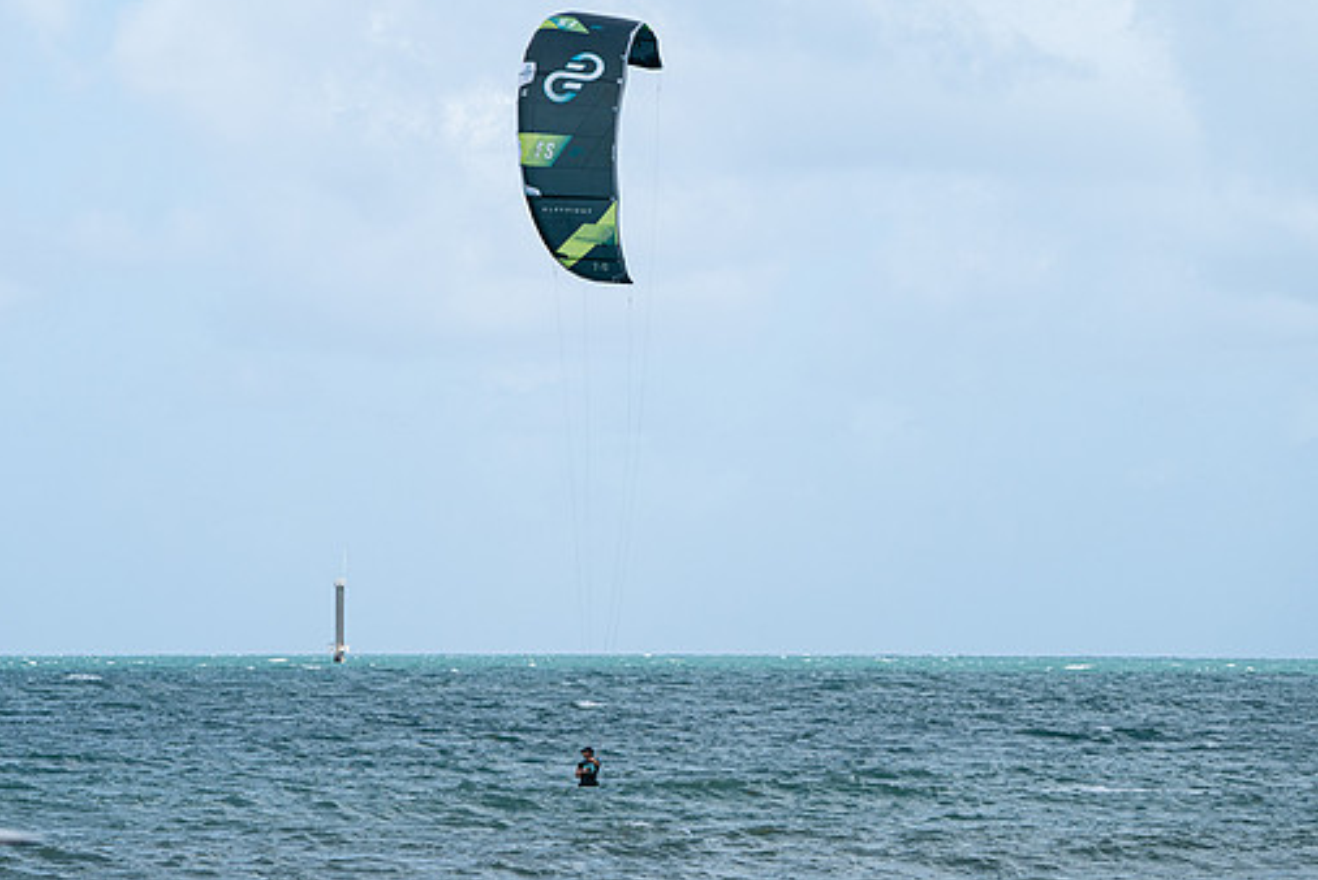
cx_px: 565
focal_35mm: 220
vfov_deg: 6.3
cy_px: 379
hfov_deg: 9.3
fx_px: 8059
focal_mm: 187
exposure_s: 1/2000
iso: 800
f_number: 8
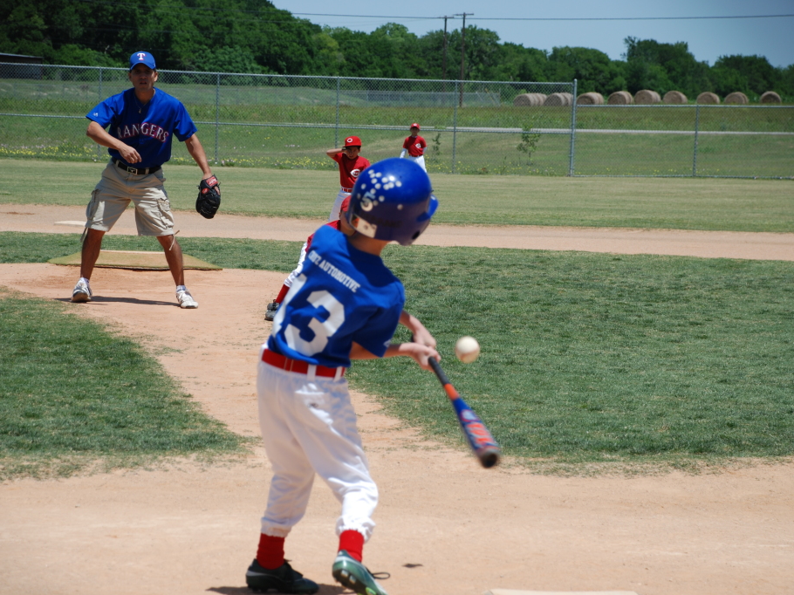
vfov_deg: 11.4
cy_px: 298
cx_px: 396
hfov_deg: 15.2
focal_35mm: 130
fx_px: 2981
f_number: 5.6
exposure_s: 1/500
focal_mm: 80
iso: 110
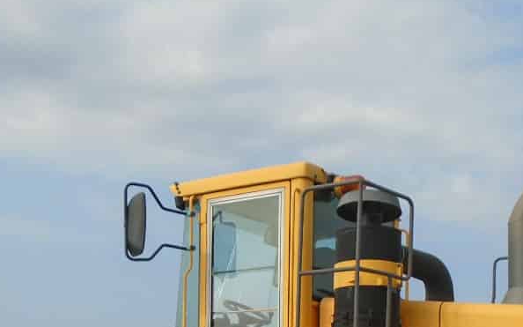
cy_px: 436
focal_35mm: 62
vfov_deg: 19.2
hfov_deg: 32.9
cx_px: 299
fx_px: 884
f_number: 8
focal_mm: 4.6
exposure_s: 1/200
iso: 100
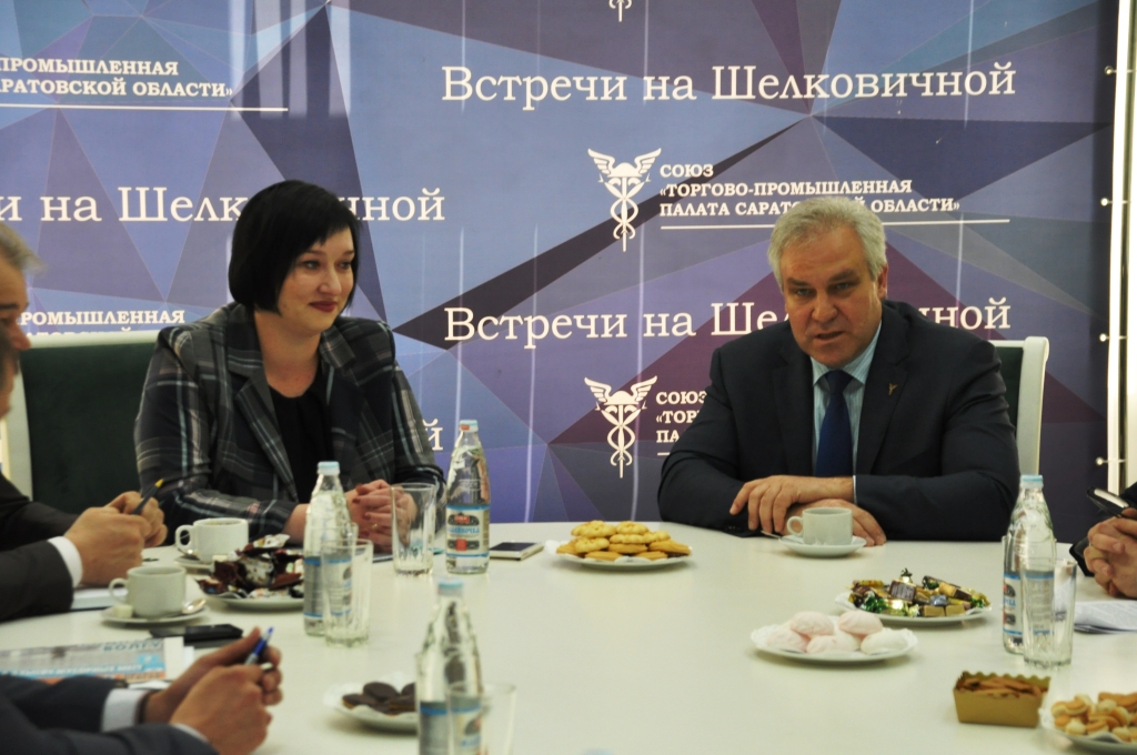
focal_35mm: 102
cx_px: 568
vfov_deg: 13.4
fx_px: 3217
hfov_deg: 20.0
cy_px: 378
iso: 1000
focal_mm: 68
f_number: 5.3
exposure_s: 1/125
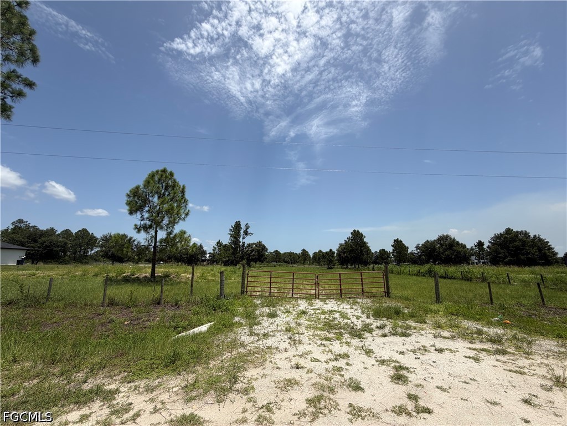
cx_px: 284
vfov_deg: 85.7
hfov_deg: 102.1
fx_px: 229
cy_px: 213
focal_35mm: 14
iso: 20
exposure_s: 1/1431
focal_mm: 2.22
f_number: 2.2
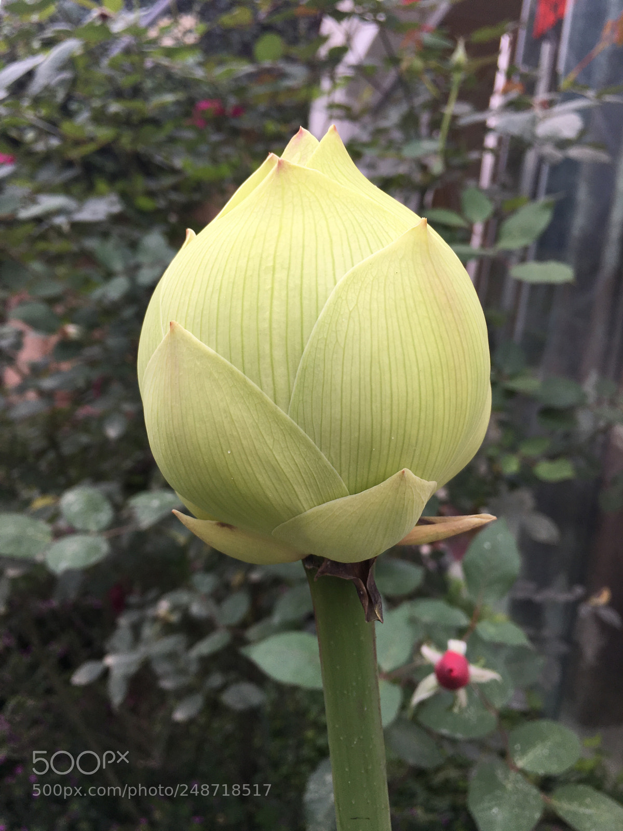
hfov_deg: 48.2
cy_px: 416
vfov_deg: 61.7
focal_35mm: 29
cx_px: 312
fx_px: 696
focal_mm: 4.15
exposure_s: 1/490
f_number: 2.2
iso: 25
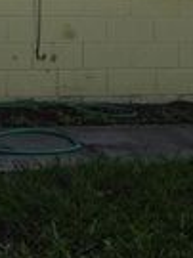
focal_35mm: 114
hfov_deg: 12.5
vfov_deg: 15.5
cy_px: -167
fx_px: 849
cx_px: -63
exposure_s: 1/1978
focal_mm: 5.4
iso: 25
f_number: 1.8
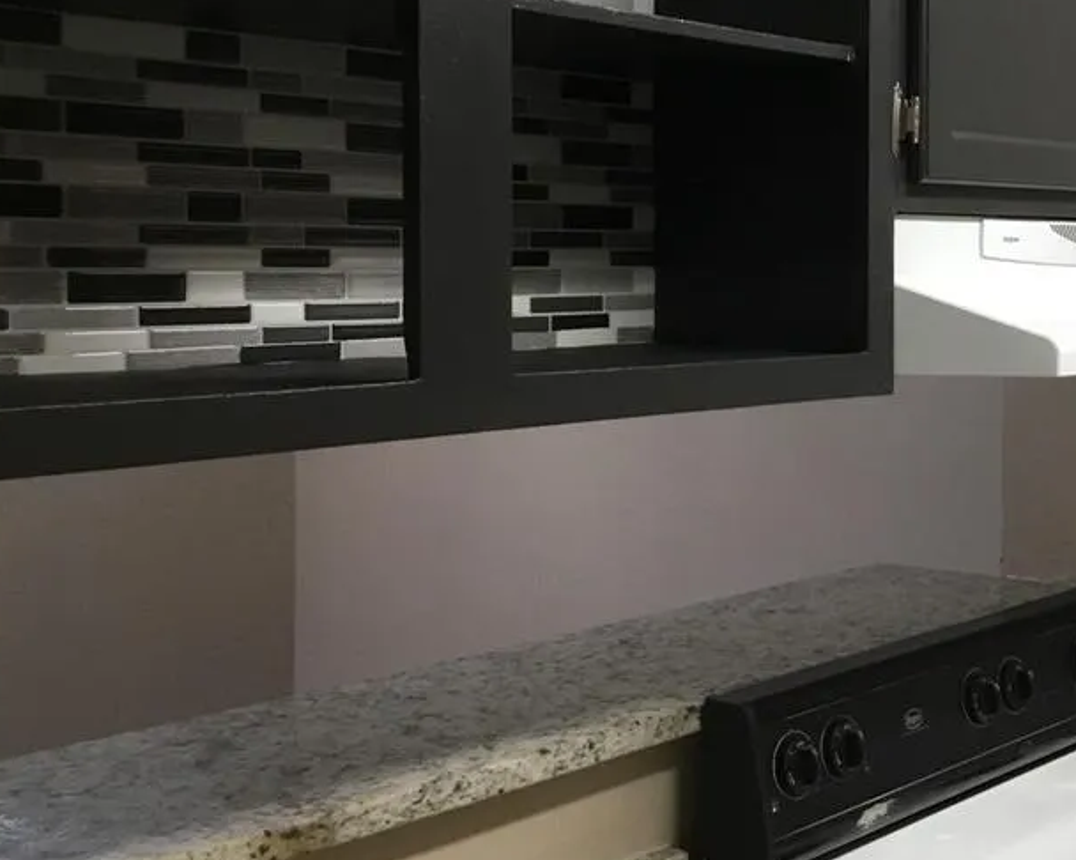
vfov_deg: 29.5
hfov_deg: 35.3
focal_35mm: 51
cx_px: 887
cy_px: 306
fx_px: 1624
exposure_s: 1/30
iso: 125
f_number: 2.4
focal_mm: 3.3
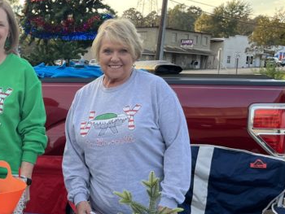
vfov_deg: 19.3
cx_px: -72
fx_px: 626
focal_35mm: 76
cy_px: 162
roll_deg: -1.1
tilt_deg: -8.1
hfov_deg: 23.1
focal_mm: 5.1
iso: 50
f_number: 1.6
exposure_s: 1/337
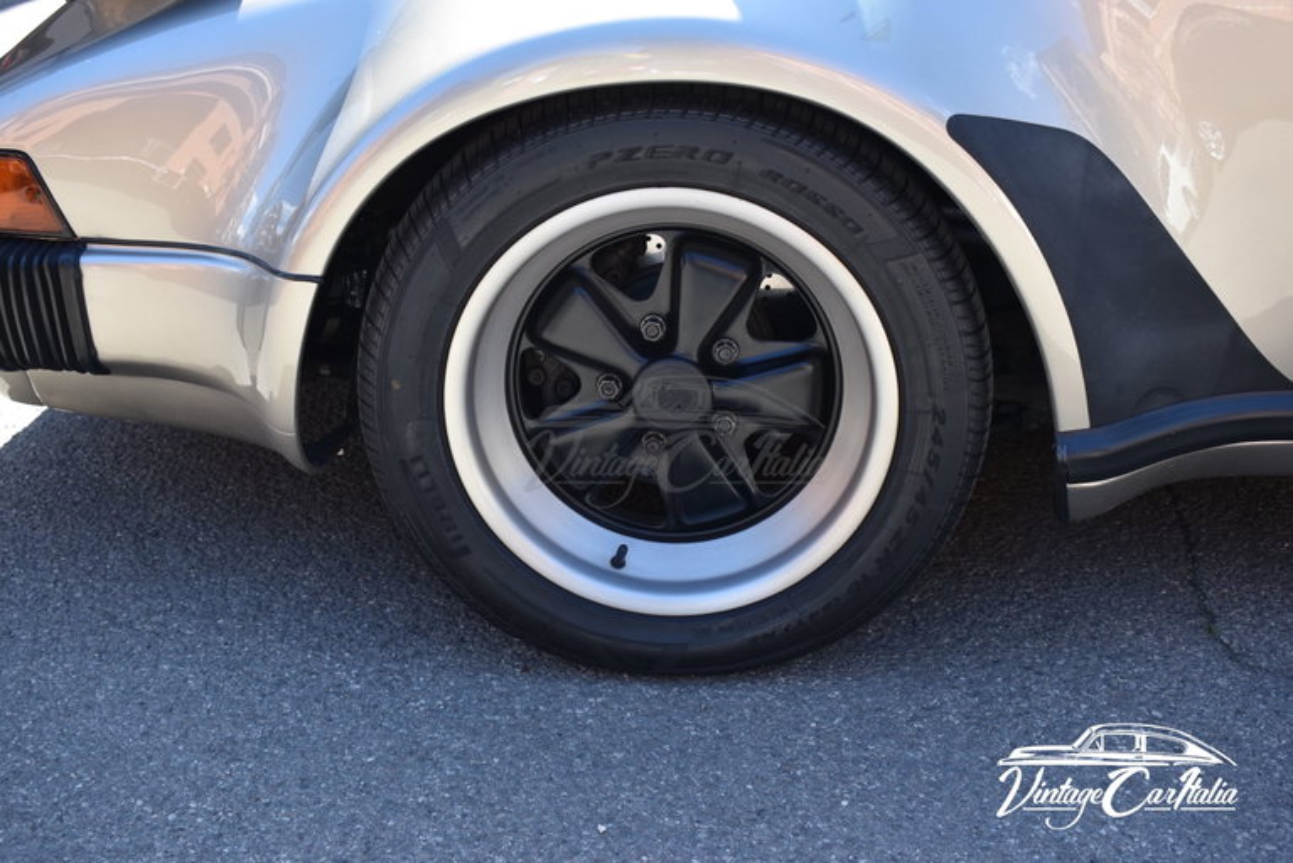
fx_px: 1455
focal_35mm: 40
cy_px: 432
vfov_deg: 33.0
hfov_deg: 47.9
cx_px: 646
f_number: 5.6
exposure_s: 1/250
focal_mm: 27
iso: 360
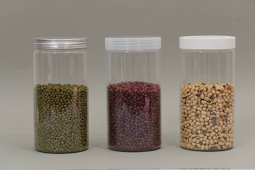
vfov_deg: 13.0
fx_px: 744
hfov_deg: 19.5
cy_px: 85
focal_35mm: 105
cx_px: 128
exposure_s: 1/50
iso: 800
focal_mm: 105
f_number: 7.1
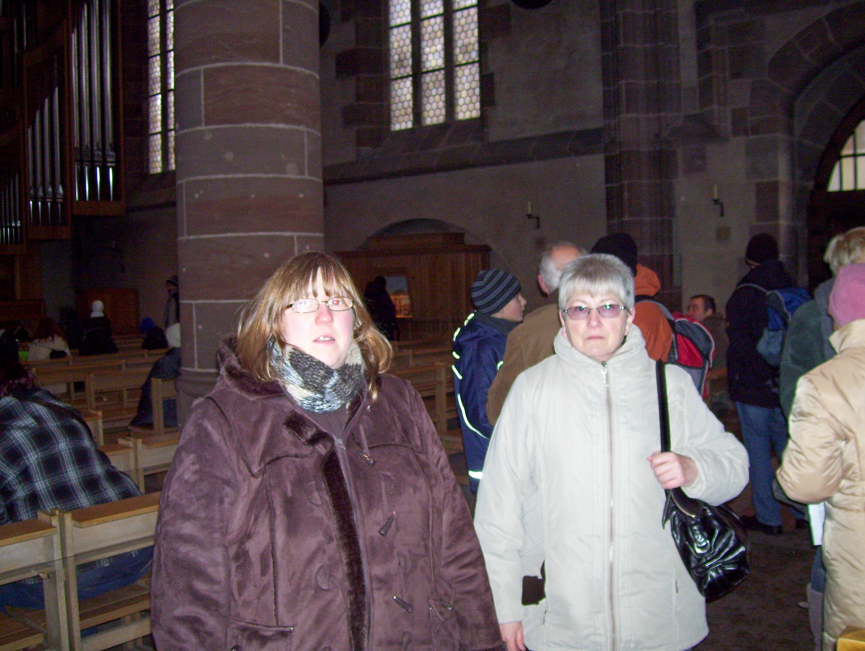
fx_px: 901
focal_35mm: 36
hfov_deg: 51.3
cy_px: 326
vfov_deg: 39.7
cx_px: 432
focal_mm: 6
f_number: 2.7
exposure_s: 1/60
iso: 200
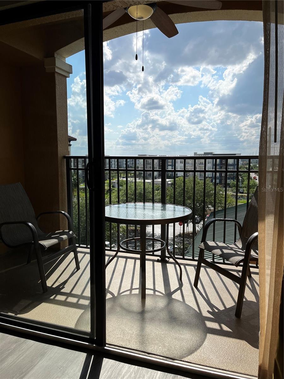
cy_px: 190
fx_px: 284
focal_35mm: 26
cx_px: 142
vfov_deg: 67.3
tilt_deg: -5.6
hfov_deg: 53.1
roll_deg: +0.2
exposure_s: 1/7874
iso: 50
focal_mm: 5.1
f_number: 1.6
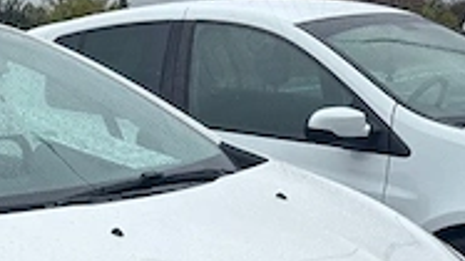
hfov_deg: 22.7
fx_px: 1122
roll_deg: +3.8
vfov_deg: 12.6
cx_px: 22
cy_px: 403
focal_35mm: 91
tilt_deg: -16.7
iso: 50
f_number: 1.6
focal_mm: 5.96
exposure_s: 1/1543
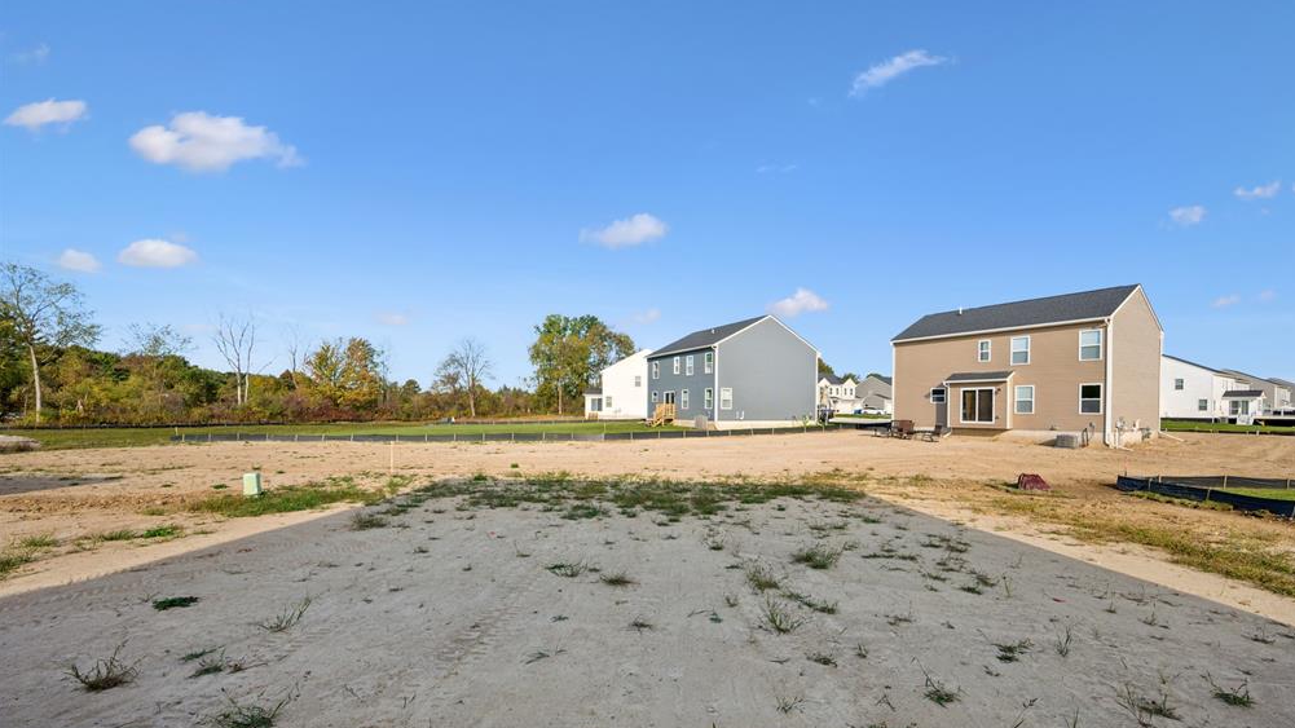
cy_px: 414
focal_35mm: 15
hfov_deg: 103.0
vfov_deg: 70.2
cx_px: 661
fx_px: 515
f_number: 9
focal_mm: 14
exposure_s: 1/40
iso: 80
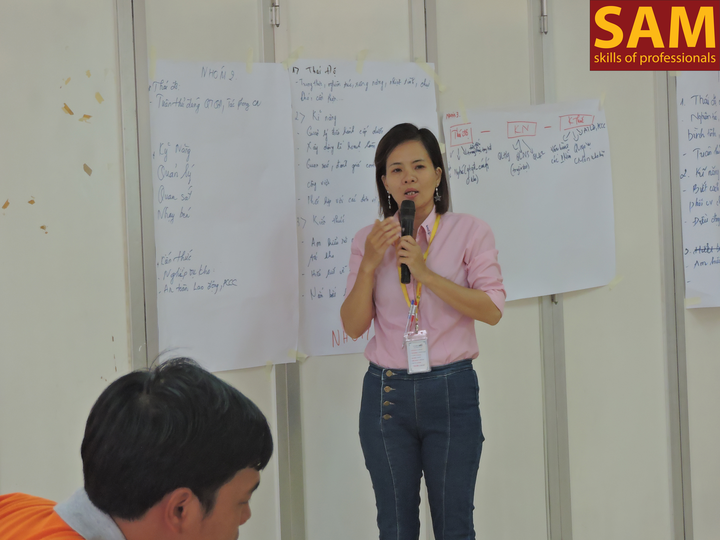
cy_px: 270
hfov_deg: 14.6
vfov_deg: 11.0
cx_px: 360
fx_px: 2808
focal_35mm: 135
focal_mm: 24.1
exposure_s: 1/30
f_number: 4.3
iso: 500
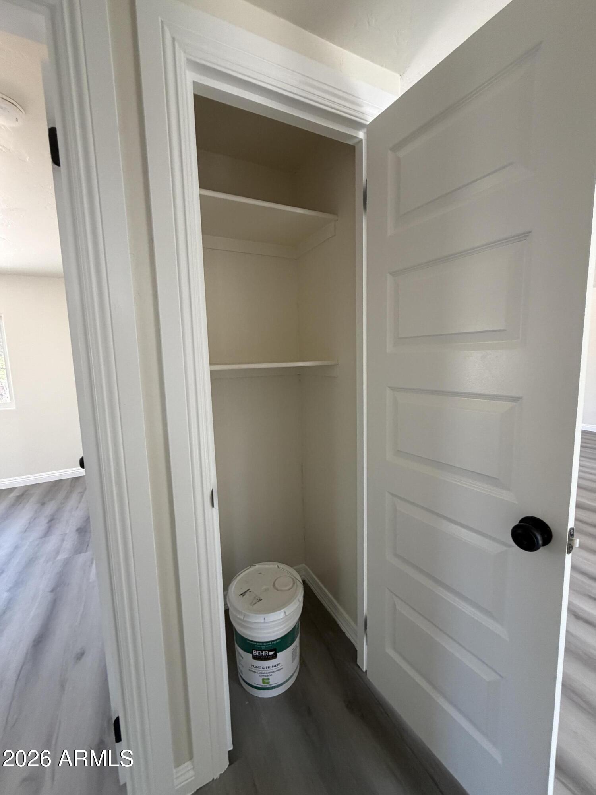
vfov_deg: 102.1
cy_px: 398
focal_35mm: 14
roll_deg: +1.5
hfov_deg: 85.7
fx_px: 321
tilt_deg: -7.2
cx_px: 298
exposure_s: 1/121
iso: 250
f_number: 2.2
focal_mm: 2.22
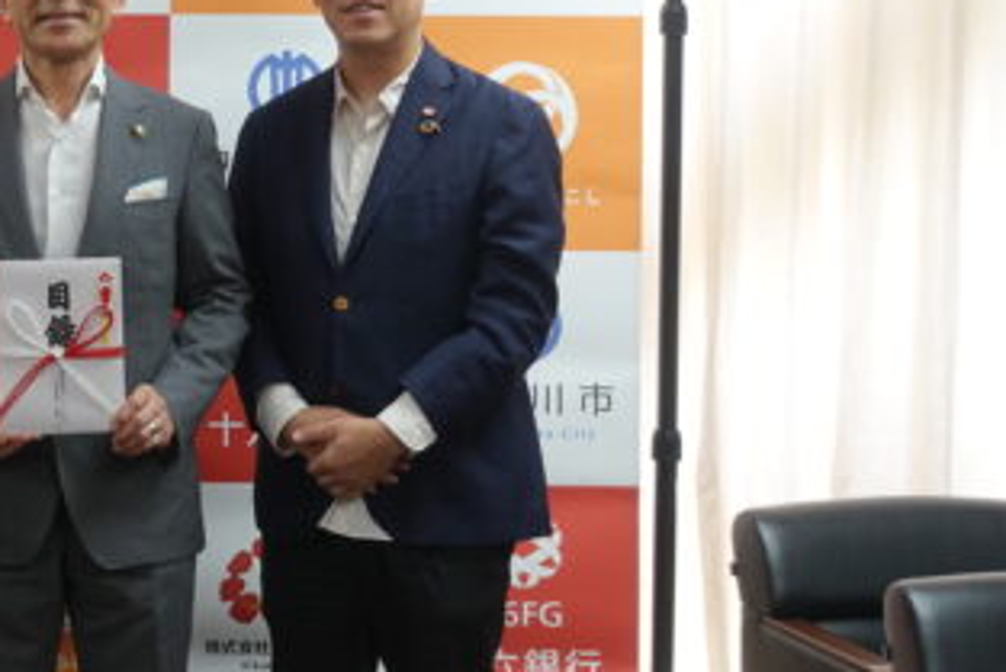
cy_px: 104
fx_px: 2460
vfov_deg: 15.4
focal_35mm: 88
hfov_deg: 22.2
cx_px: -13
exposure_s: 1/60
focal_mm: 16.29
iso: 200
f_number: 2.8
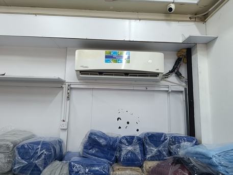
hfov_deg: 71.6
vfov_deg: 56.8
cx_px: 116
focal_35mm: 24
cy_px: 88
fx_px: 162
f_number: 1.65
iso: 513
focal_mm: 6.14
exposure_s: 1/100
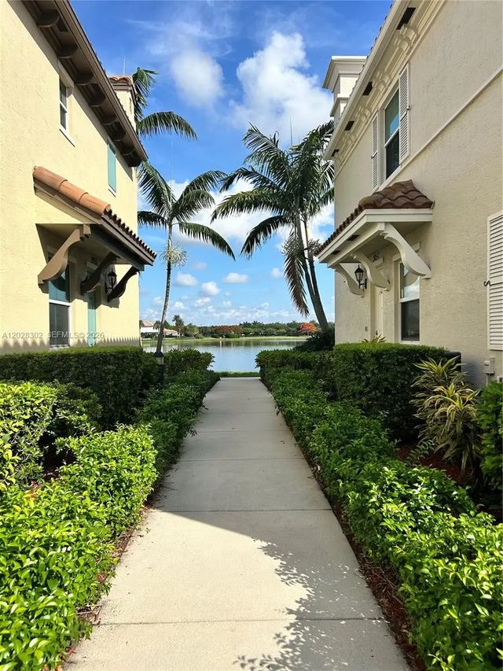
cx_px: 252
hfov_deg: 53.1
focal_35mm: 26
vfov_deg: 67.3
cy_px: 336
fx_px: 504
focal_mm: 5.7
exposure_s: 1/4274
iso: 50
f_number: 1.5
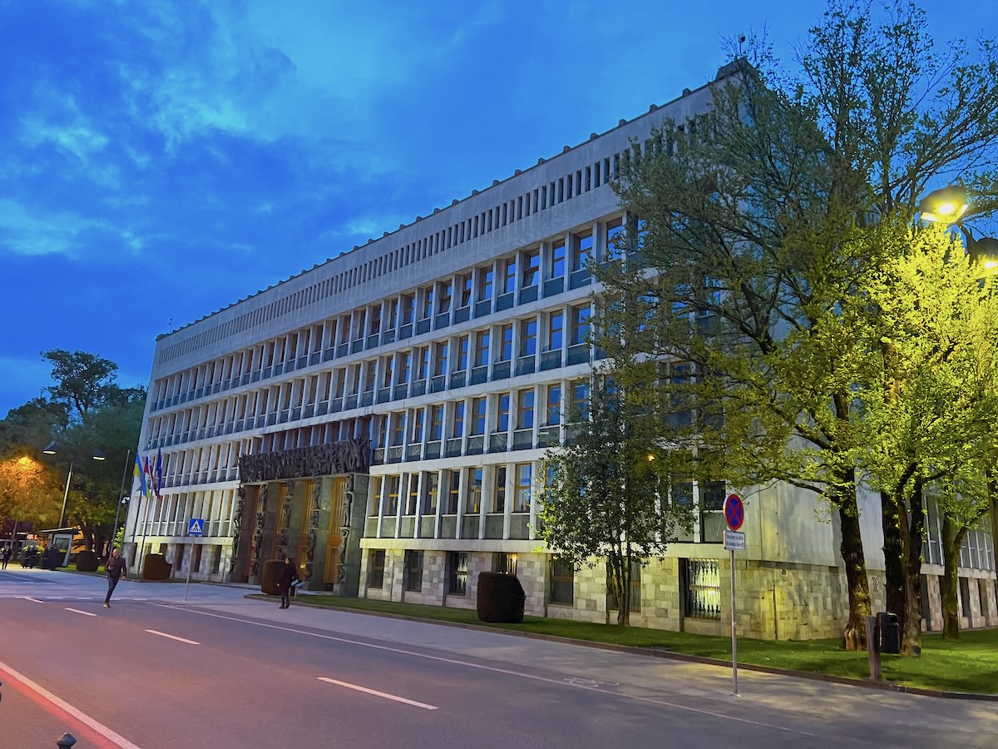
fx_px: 750
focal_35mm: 26
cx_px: 499
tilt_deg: +13.3
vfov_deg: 53.1
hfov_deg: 67.3
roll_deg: -0.6
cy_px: 374
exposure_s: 1/50
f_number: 1.5
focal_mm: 5.7
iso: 500
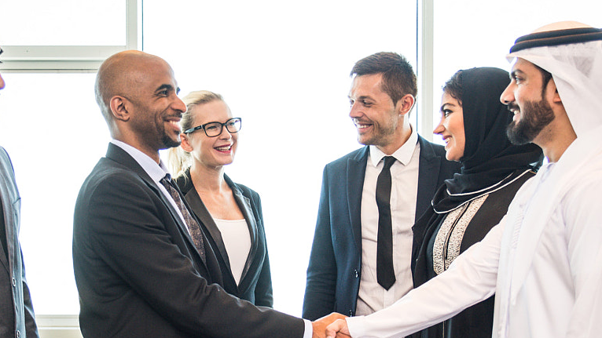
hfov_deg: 30.1
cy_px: 259
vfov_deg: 17.1
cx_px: 288
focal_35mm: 70
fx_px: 1117
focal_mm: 32
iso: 320
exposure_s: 1/125
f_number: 2.8
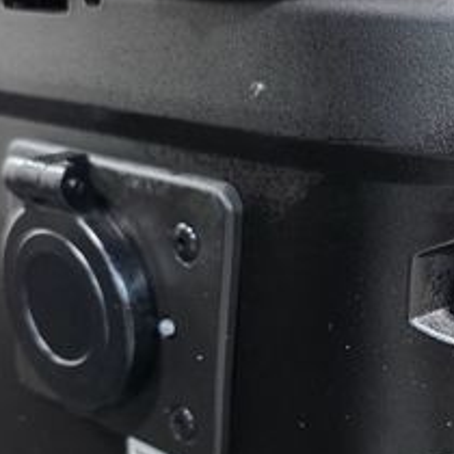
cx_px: 329
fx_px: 920
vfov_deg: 27.1
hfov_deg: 27.4
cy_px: 378
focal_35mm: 62
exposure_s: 1/120
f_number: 1.7
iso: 800
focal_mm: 6.3
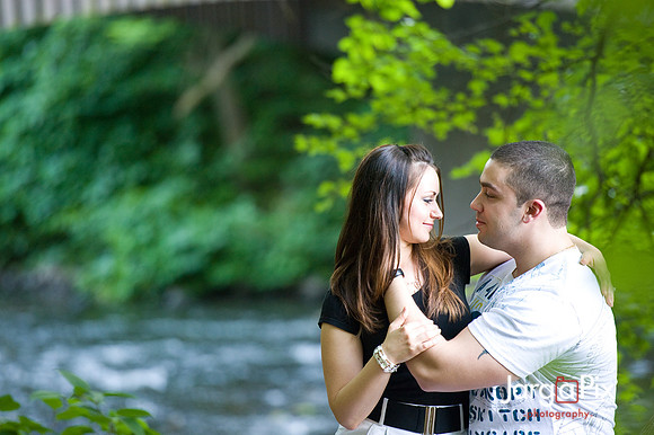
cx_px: 327
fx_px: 3631
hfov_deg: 10.3
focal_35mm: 200
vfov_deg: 6.9
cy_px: 218
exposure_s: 1/100
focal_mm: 200
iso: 1600
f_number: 3.2
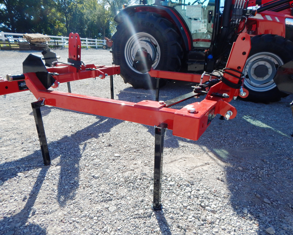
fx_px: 199
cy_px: 118
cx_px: 156
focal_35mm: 23
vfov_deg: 60.9
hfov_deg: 72.5
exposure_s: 1/1000
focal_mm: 4
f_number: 3
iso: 125
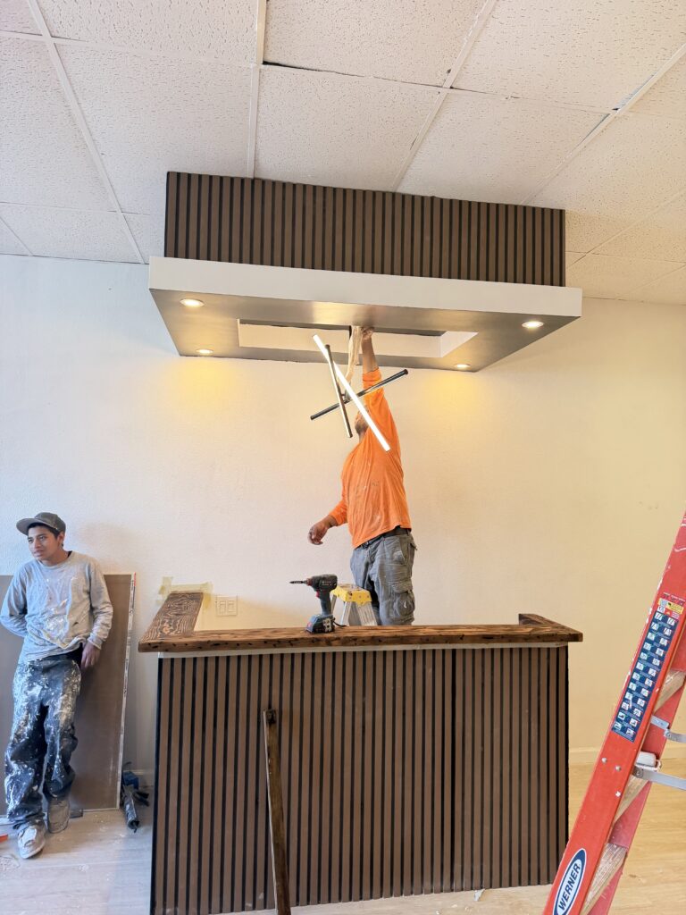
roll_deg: -1.0
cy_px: 458
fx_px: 634
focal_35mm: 24
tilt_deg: +2.5
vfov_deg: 71.6
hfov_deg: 56.8
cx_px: 343
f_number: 1.78
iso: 200
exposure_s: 1/185
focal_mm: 6.76
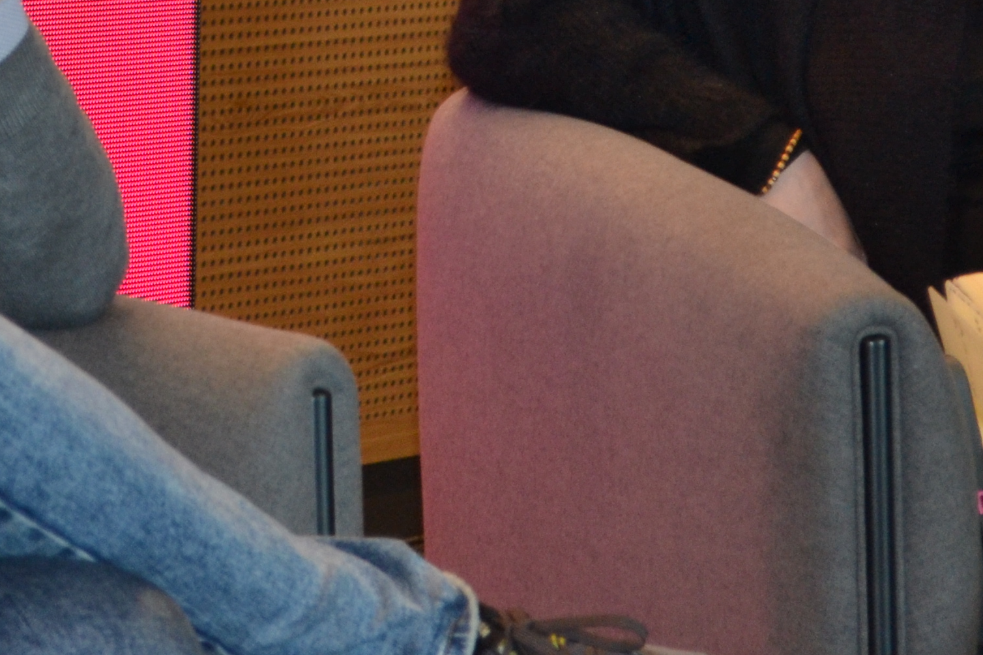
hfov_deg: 9.3
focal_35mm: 220
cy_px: -194
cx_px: -80
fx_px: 6006
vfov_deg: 6.2
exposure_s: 1/60
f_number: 5.6
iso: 560
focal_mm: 48
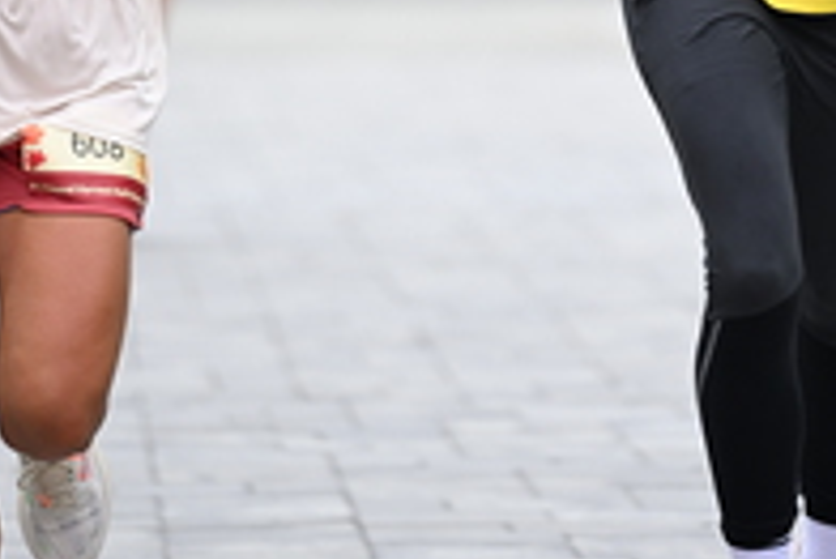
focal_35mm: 547
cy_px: -329
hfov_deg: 3.8
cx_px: 561
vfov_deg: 2.5
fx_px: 12712
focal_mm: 195
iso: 640
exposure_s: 1/2000
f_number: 2.8
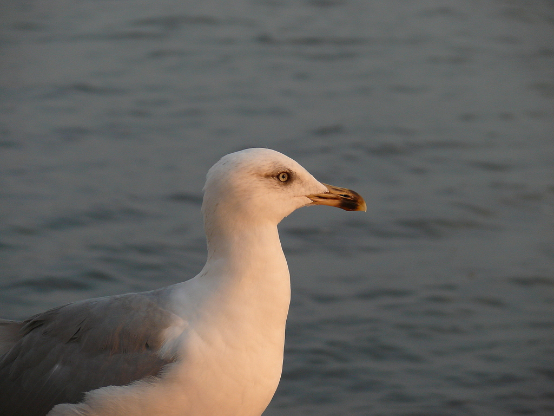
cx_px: 277
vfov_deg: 6.4
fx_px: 3745
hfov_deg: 8.5
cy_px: 208
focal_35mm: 234
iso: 100
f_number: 3.6
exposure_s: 1/640
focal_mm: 49.6
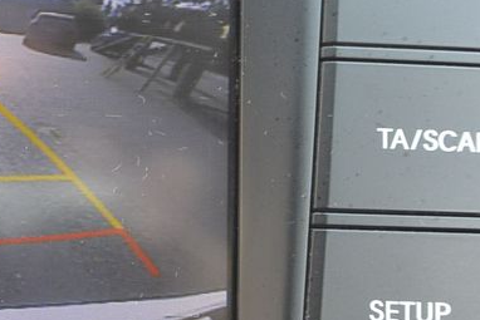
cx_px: -99
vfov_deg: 16.4
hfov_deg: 22.5
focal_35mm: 83
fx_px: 1107
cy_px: 224
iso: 500
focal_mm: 11.8
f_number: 3.8
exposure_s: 1/125
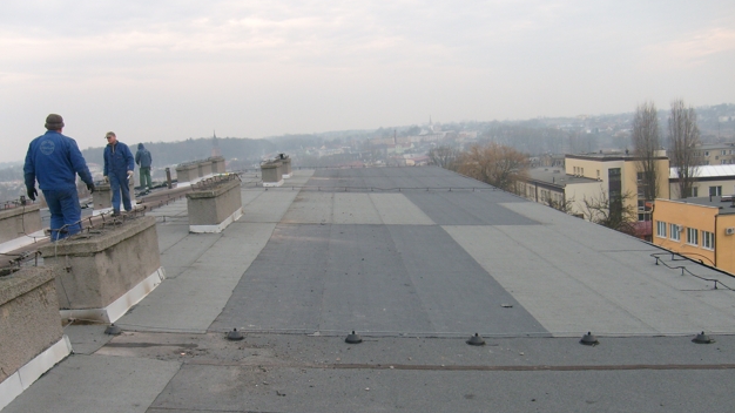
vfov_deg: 30.2
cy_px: 269
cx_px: 366
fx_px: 760
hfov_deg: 51.6
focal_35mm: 39
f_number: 2.8
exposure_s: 1/250
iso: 80
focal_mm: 5.8
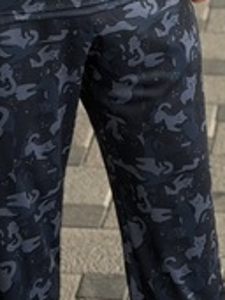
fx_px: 1709
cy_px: -58
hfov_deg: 7.5
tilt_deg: -19.2
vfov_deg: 9.9
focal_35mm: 197
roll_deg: +1.1
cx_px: 145
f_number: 1.78
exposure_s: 1/121
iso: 50
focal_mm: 6.76
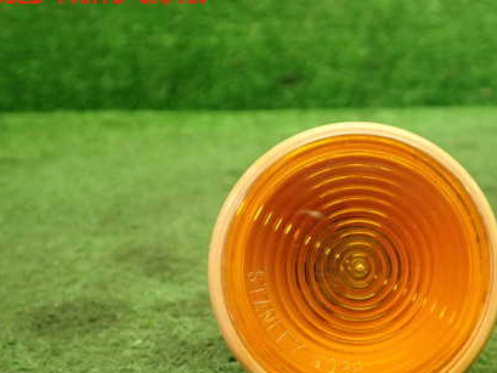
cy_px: 254
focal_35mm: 44
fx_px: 632
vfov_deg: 32.6
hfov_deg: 42.1
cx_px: 349
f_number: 2.3
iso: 250
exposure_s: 1/30
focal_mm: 5.4
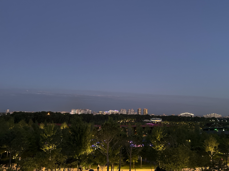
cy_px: 83
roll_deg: -1.5
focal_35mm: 30
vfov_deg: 46.8
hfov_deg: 59.7
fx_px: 198
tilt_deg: +8.3
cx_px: 130
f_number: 1.5
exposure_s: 1/30
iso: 800
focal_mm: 5.7
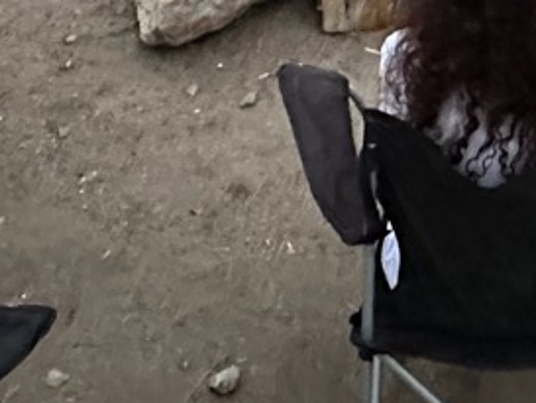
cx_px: 585
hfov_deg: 22.5
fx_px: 1270
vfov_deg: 14.4
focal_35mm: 82
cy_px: -444
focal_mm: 2.22
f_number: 2.2
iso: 1600
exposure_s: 1/39
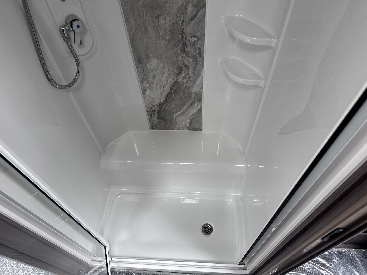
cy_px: 138
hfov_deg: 71.6
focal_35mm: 24
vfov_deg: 56.8
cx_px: 184
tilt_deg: -53.5
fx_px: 254
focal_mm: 6.86
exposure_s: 1/121
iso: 200
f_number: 1.78
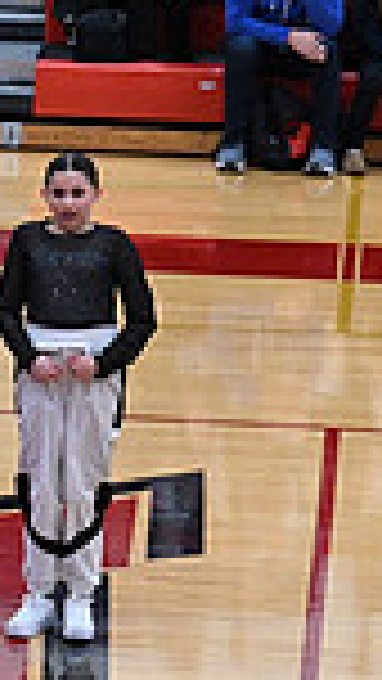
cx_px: -697
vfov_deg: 6.4
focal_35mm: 338
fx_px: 6083
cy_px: 561
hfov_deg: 3.5
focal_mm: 84
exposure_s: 1/320
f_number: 4
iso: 4000
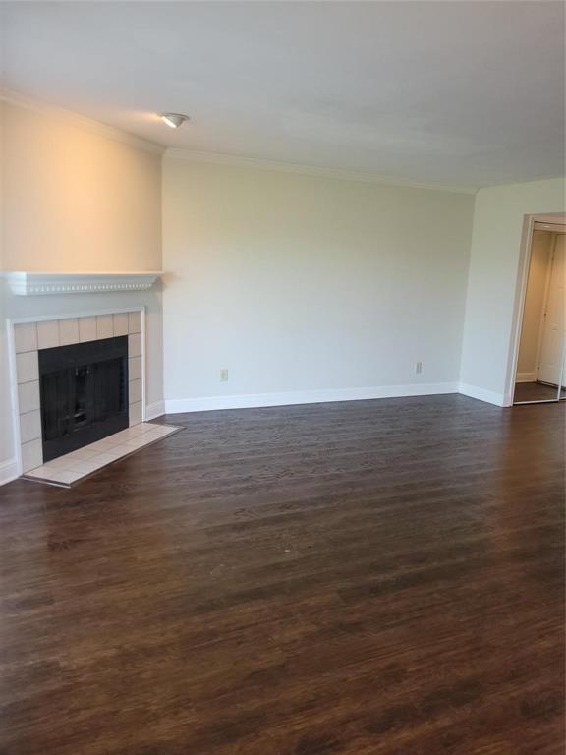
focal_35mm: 26
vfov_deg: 67.3
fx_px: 567
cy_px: 378
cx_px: 283
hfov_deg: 53.1
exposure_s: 1/24
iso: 100
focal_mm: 5.4
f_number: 1.8
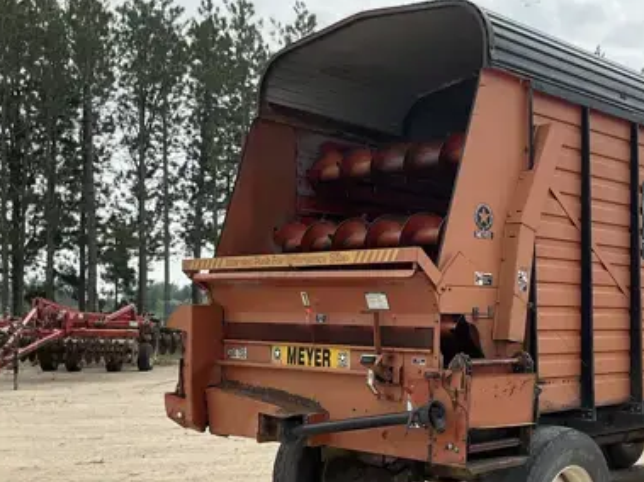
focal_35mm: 49
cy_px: 326
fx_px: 911
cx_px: 493
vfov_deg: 29.4
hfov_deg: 37.8
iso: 25
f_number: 1.8
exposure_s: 1/1626
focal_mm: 3
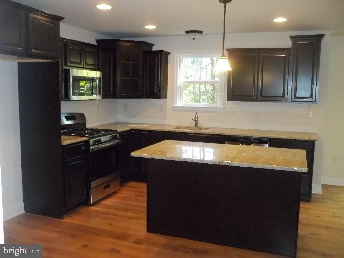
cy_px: 129
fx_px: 328
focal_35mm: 33
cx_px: 172
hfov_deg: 55.4
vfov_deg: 42.9
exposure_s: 1/30
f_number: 3.3
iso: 320
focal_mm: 5.9
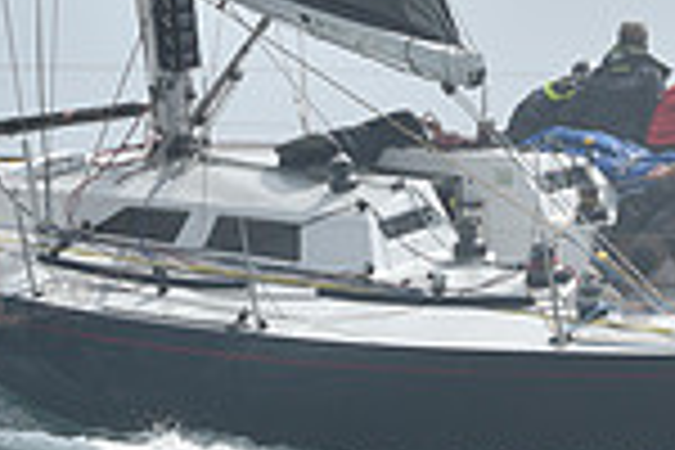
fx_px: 5081
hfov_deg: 7.6
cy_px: 43
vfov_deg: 5.1
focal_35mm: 271
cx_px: 378
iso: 320
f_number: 11
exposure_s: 1/800
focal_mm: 70
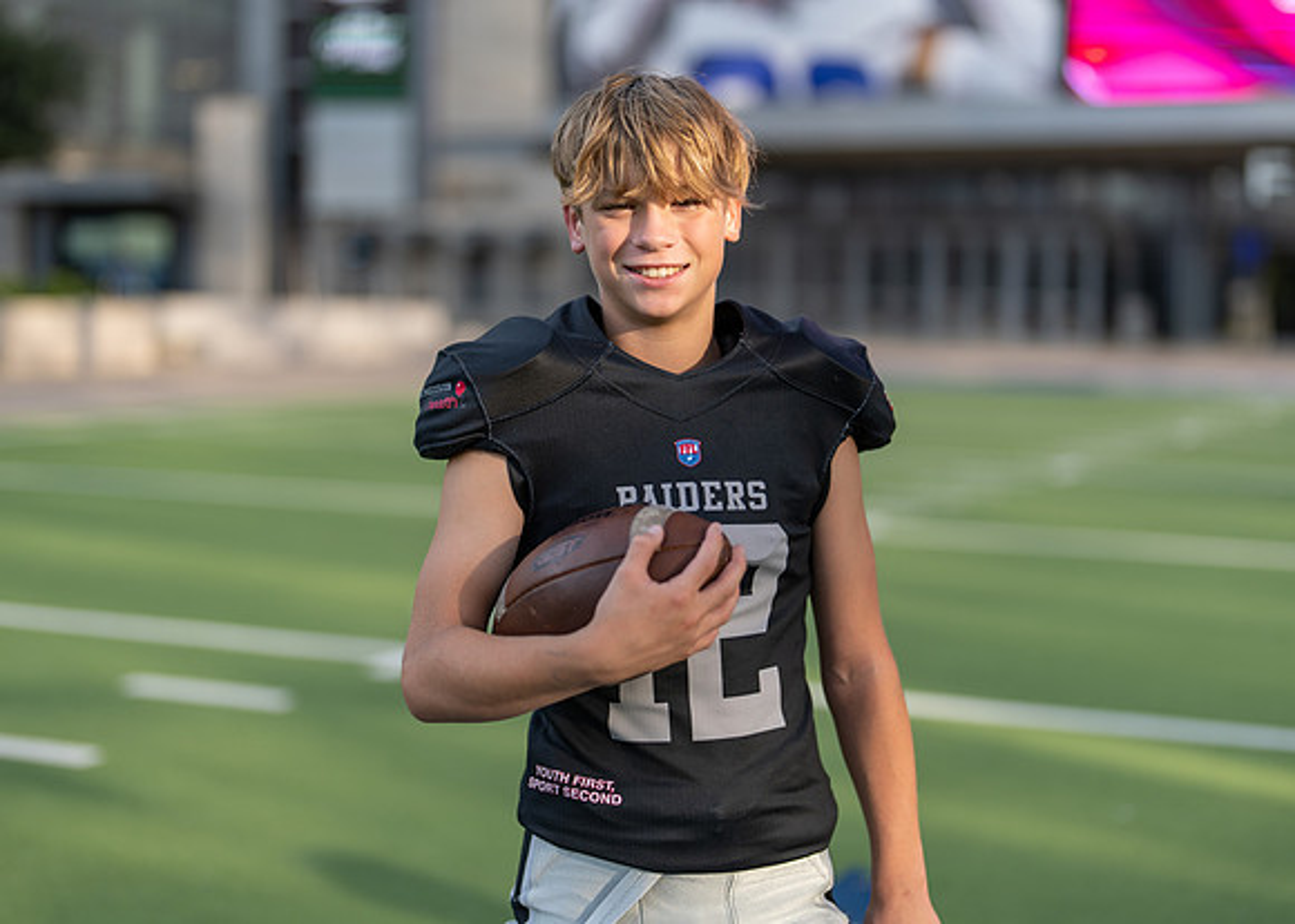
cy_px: 446
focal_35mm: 59
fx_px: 2157
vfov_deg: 24.2
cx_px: 694
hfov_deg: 33.4
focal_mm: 50
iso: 100
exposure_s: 1/2500
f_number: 1.2
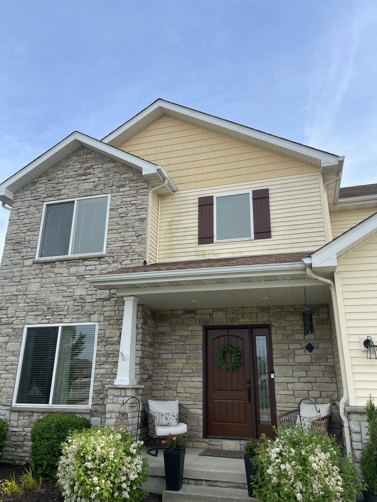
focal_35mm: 25
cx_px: 188
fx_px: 363
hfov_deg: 54.9
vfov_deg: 69.4
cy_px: 251
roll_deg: -0.9
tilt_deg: +16.9
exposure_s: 1/2597
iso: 32
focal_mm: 5.1
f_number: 1.6
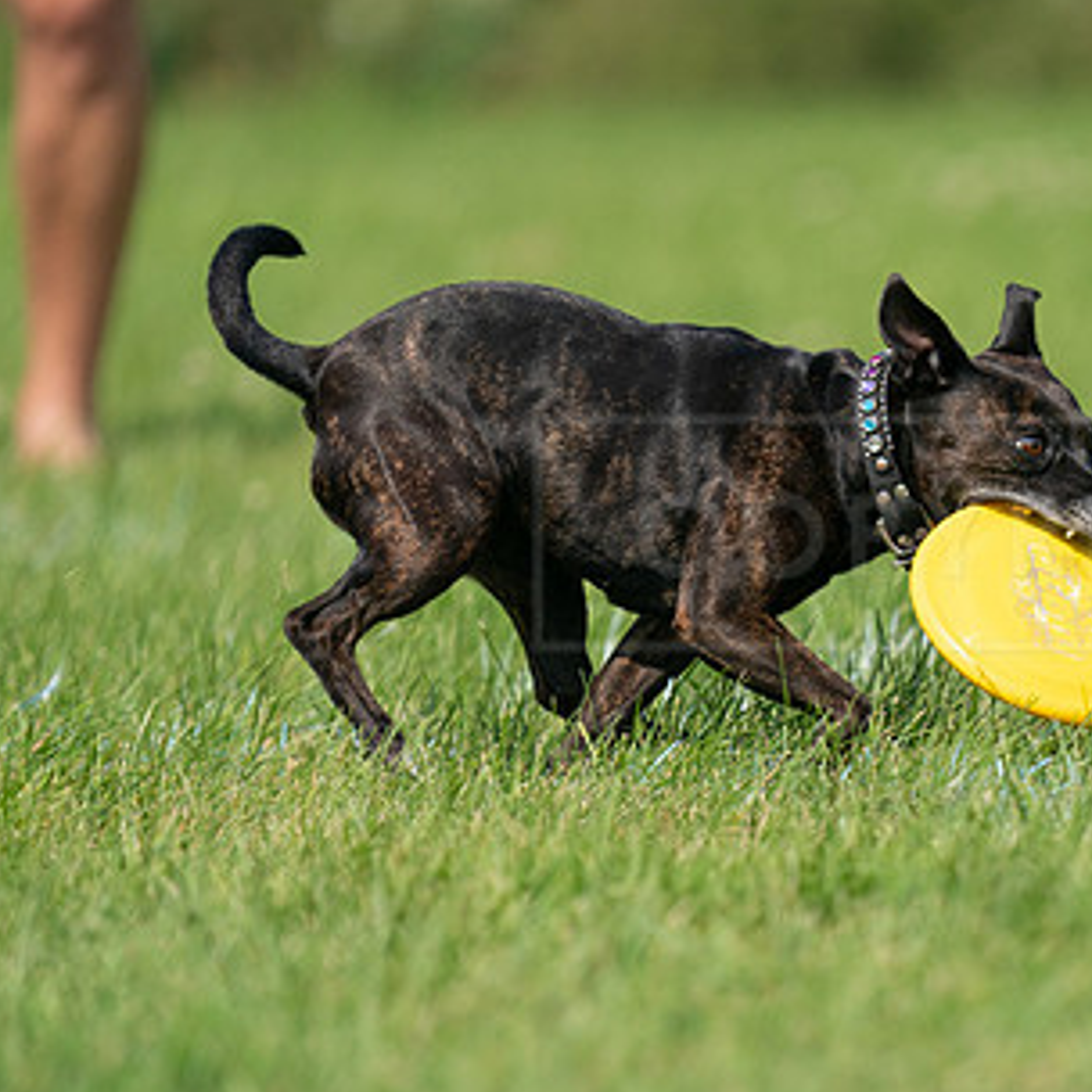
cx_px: 876
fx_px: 25661
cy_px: 594
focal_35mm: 719
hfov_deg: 2.4
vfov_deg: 2.4
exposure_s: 1/4000
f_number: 6.3
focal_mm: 444
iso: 1000
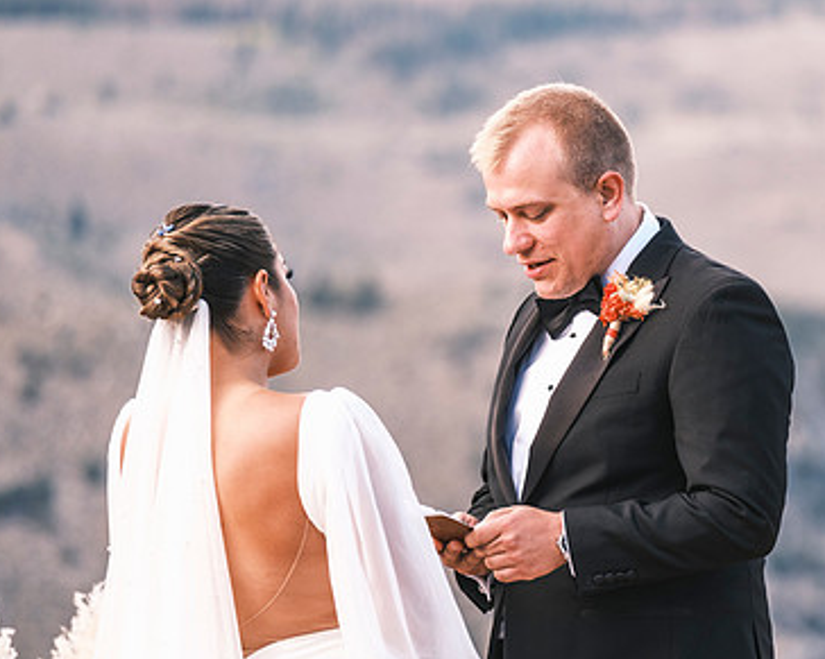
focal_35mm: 314
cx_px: 644
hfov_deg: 6.2
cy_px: 309
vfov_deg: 4.9
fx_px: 7665
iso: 400
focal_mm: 140
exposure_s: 1/480
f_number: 2.8
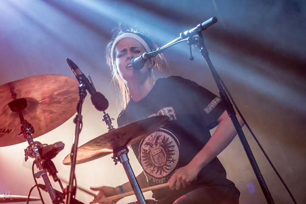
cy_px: 102
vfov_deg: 13.0
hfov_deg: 19.5
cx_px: 153
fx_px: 892
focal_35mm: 105
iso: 800
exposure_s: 1/100
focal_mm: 70
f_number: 2.8
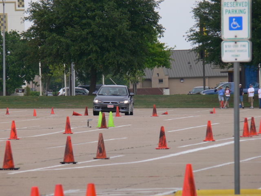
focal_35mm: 420
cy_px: 98
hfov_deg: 4.7
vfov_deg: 3.5
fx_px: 3167
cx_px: 130
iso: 80
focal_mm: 88.8
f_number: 5.6
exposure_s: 1/200
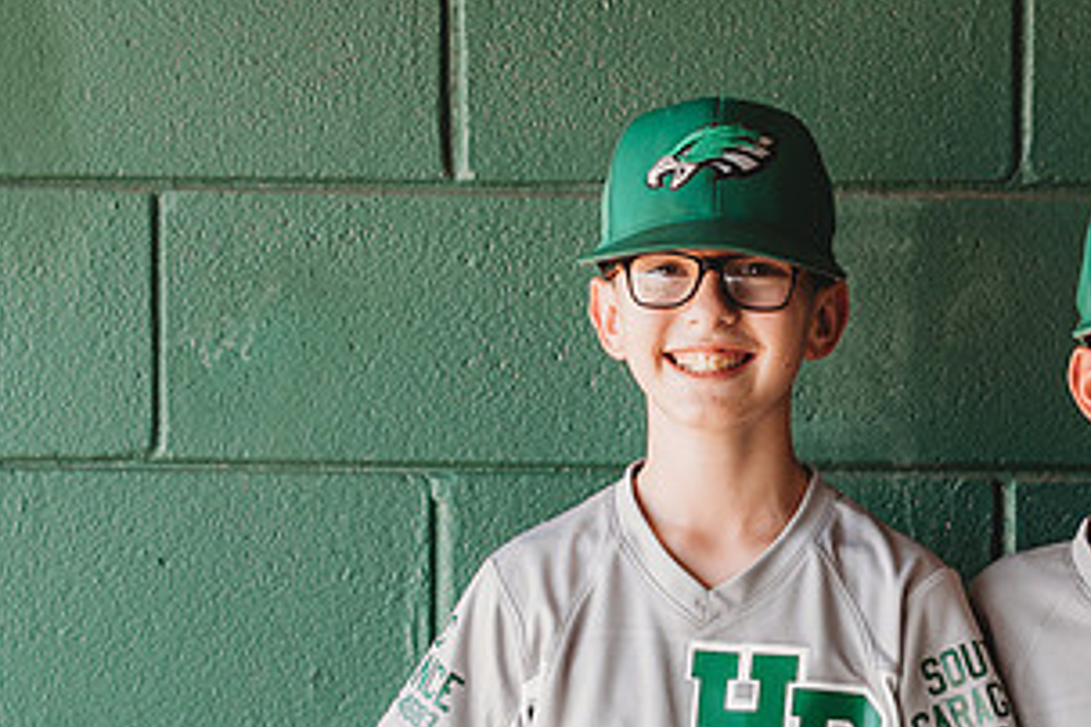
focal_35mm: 173
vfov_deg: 7.9
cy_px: 689
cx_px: 990
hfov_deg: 11.8
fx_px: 5242
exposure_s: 1/250
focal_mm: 85
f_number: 2.8
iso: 200
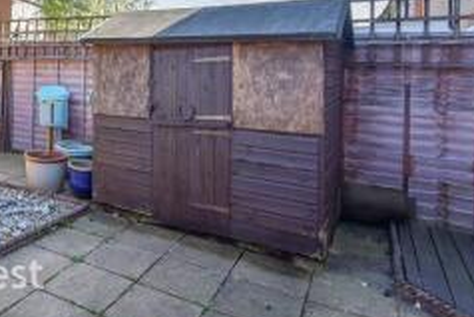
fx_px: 395
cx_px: 38
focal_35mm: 30
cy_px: 57
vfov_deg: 41.5
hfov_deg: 53.3
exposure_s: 1/160
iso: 400
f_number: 8
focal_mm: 10
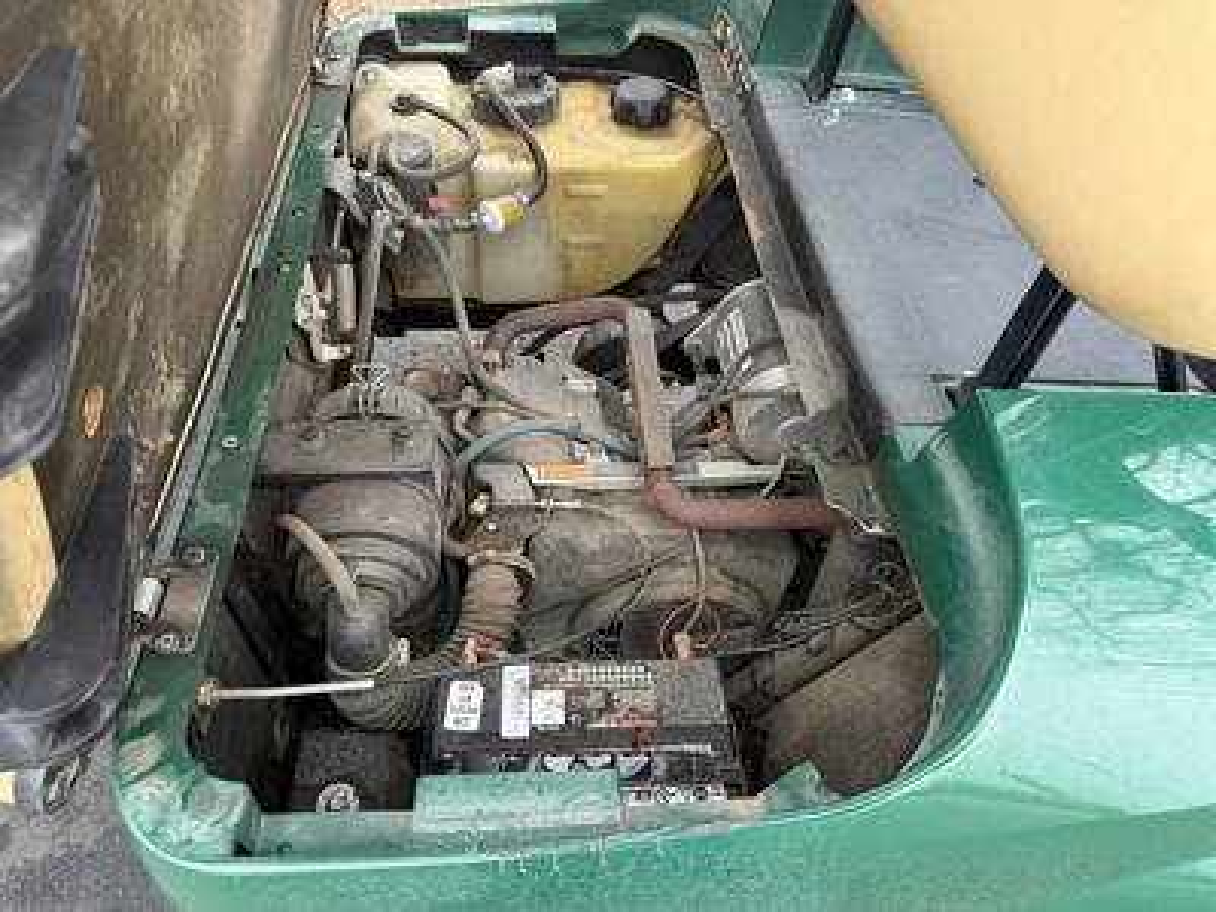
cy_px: 456
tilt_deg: -46.9
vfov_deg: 56.8
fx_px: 843
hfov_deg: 71.6
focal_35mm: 24
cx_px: 608
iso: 64
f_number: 1.78
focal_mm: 6.76
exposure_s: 1/152
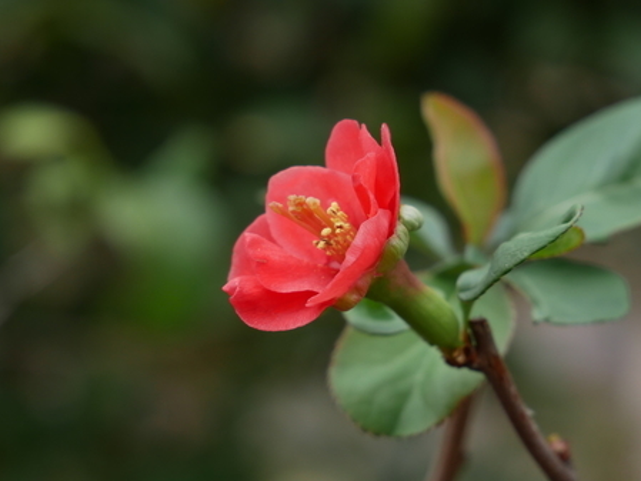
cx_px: 400
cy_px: 276
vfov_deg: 10.7
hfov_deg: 14.2
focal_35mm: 139
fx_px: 2575
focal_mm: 52
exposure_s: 1/125
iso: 250
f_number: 5.6
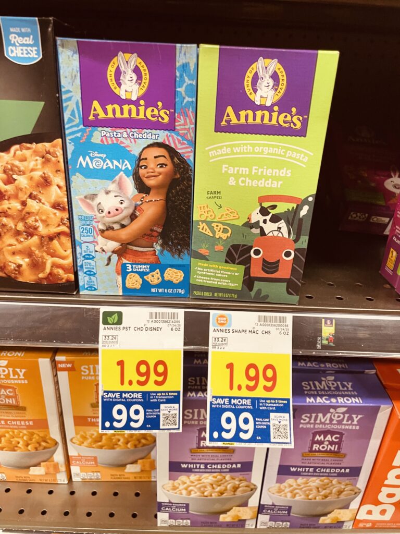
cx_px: 200
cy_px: 267
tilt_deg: -25.3
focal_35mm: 26
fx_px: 401
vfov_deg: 67.3
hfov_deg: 53.1
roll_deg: -2.0
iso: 160
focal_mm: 4.2
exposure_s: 1/44
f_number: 1.6
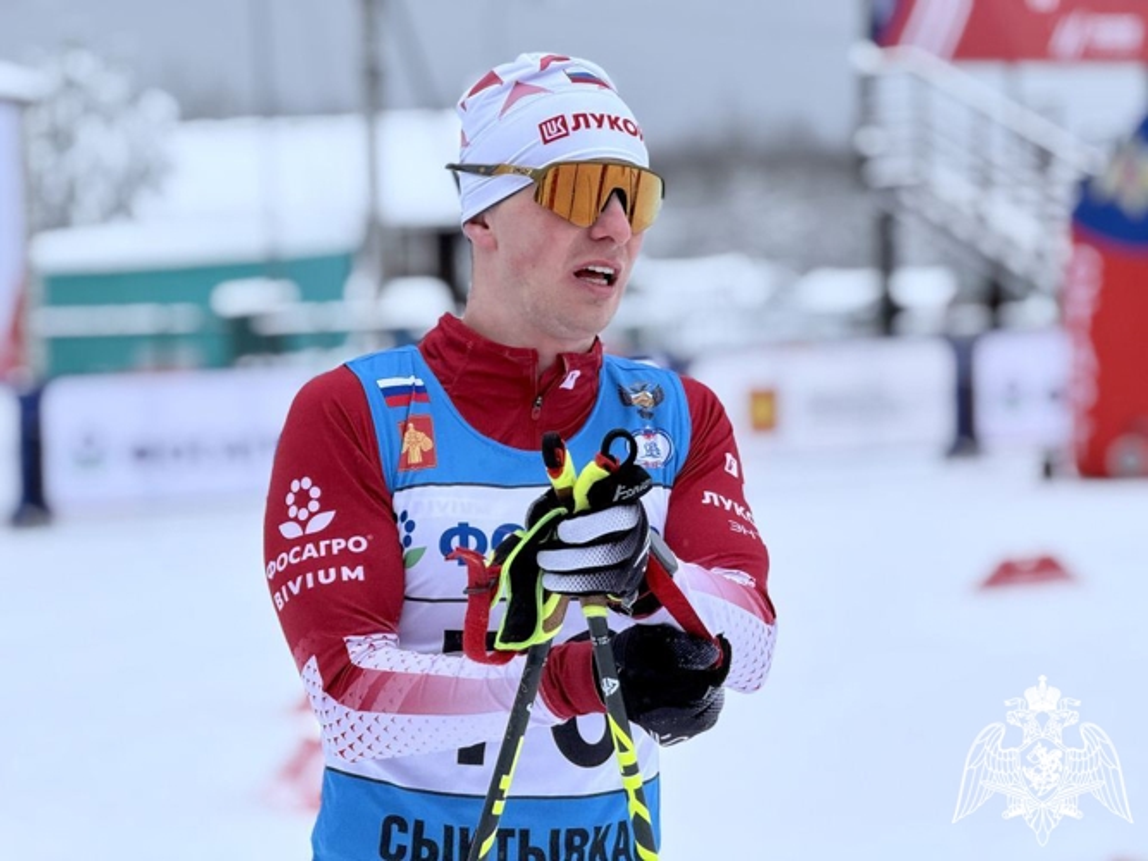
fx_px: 3979
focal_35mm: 120
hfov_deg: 16.4
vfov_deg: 12.3
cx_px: 574
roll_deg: +3.2
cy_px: 430
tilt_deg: -1.4
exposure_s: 1/391
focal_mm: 15.66
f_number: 2.8
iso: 64
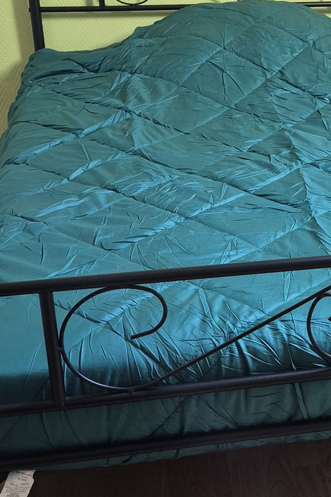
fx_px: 882
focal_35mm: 64
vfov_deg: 31.3
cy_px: 199
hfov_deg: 20.5
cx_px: 338
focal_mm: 5.4
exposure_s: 1/100
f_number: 1.8
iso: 500
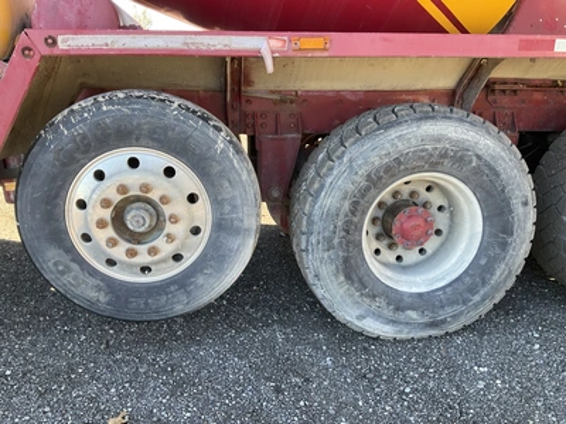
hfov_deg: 61.7
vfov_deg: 48.2
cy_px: 212
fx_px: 474
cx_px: 283
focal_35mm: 29
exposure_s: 1/122
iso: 25
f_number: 1.8
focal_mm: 3
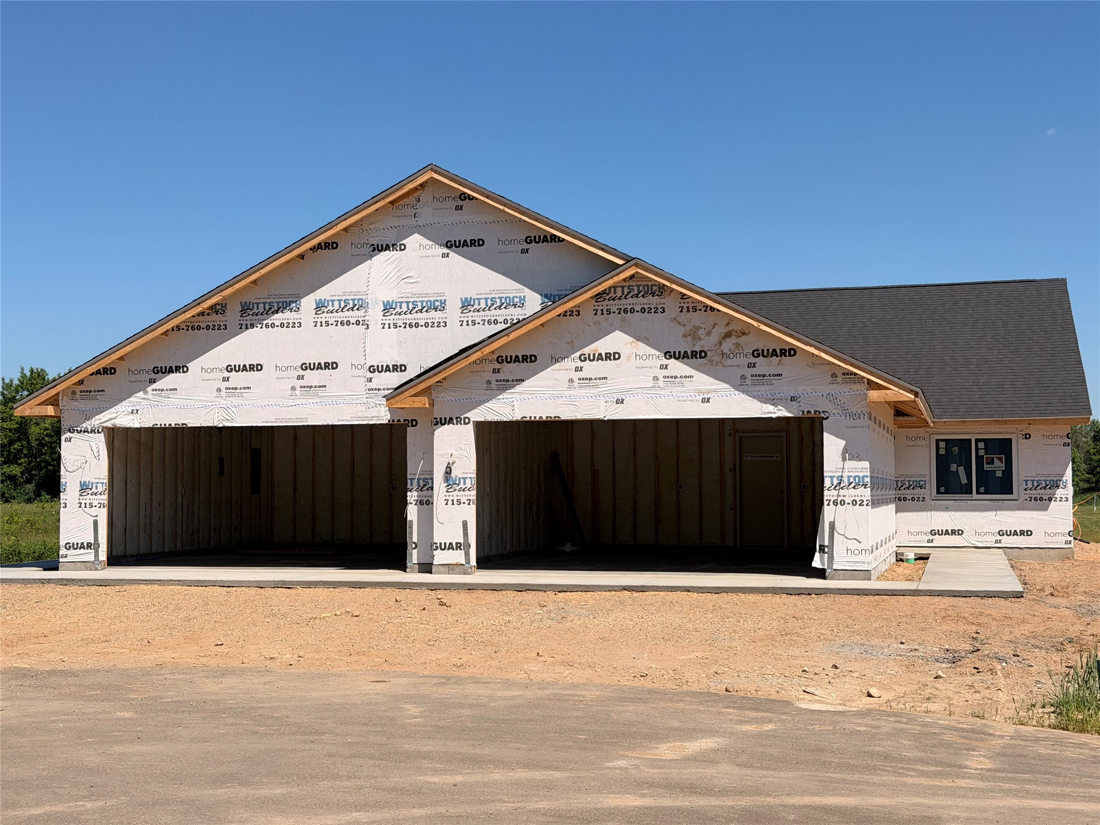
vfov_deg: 30.3
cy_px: 412
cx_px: 550
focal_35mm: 48
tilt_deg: +3.2
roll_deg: +0.5
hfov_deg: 39.7
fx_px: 1525
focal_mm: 6.76
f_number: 1.78
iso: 64
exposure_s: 1/7143
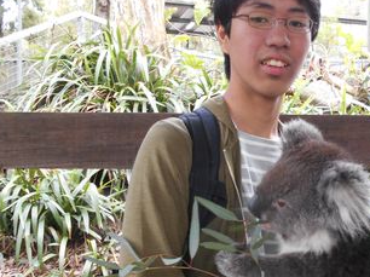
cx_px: 266
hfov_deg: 36.8
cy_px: 201
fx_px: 545
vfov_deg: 28.2
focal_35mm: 51
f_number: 3.2
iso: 250
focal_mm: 4.6
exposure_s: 1/30
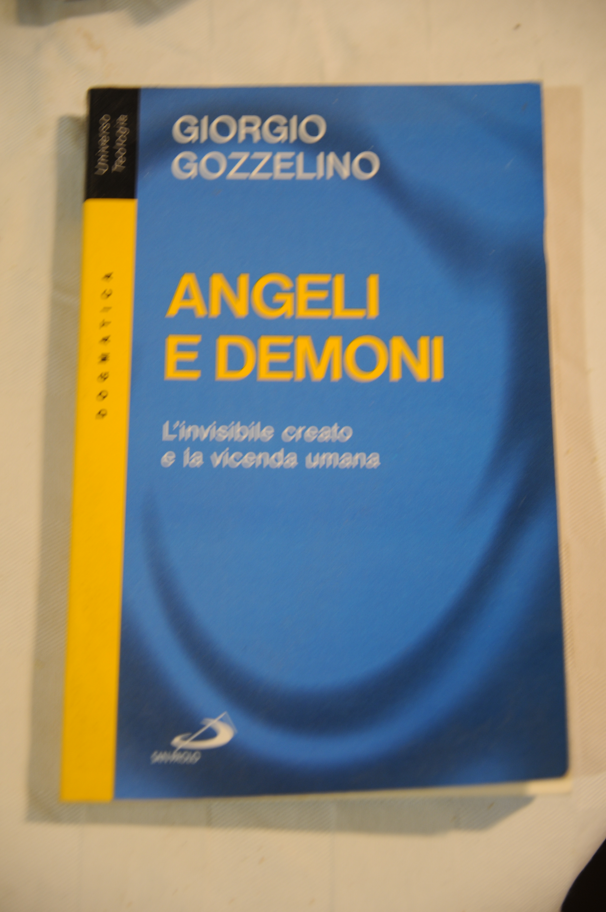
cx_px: 303
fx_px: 1747
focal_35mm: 69
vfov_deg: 29.3
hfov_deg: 19.7
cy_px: 456
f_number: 2.8
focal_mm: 46
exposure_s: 1/15
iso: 200
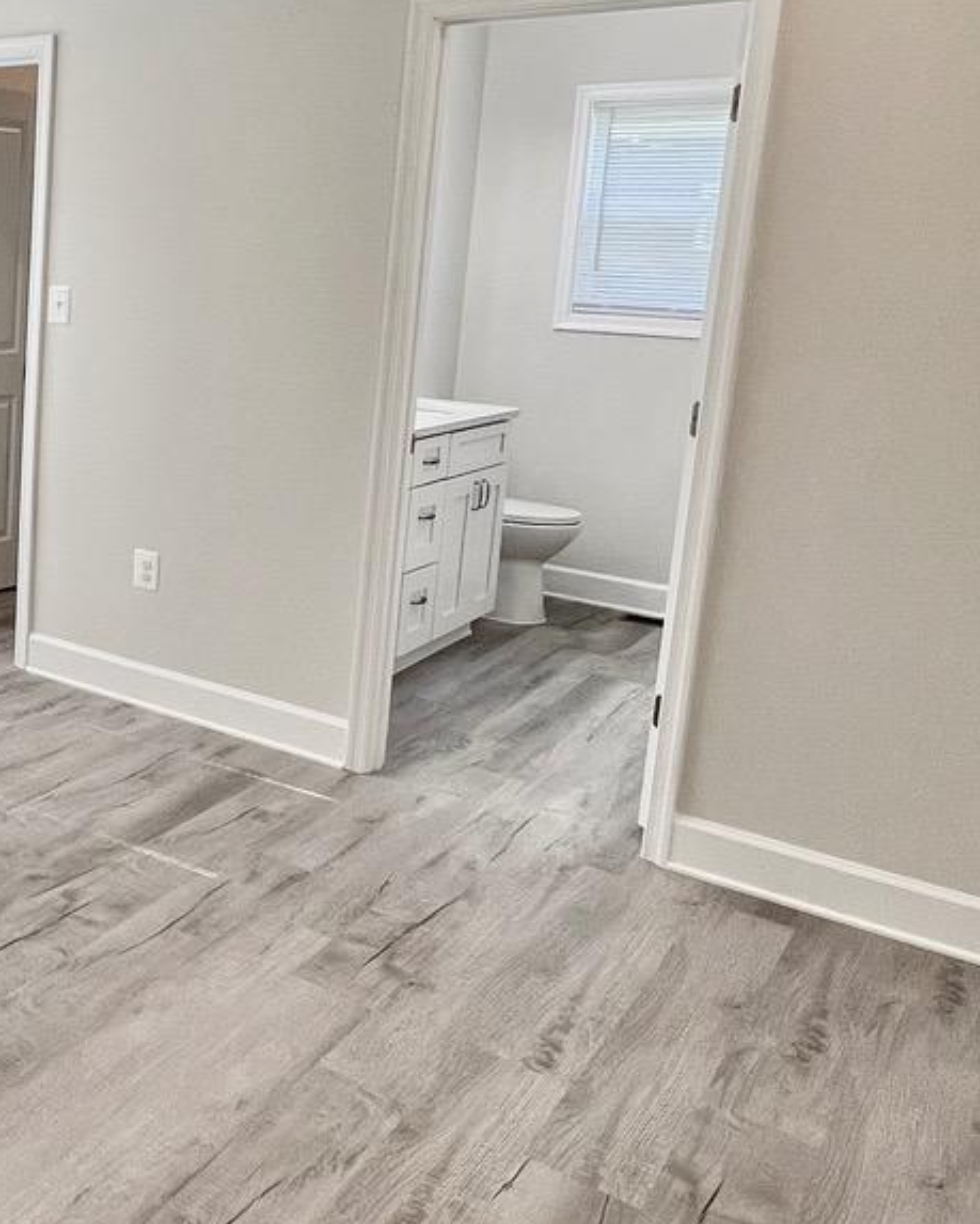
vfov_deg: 52.3
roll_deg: -1.5
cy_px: 459
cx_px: -79
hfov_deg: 37.0
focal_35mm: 34
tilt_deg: -9.8
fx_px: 1232
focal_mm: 1.57
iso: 64
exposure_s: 1/120
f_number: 1.8
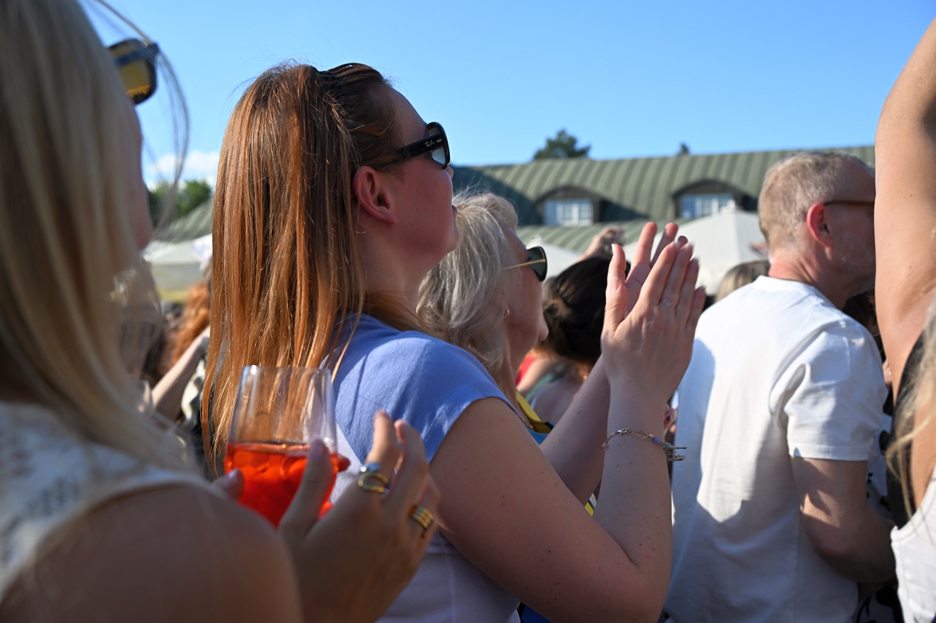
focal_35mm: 44
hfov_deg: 44.5
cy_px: 312
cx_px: 468
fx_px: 1143
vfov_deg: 30.5
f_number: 5.6
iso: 100
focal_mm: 44
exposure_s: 1/320
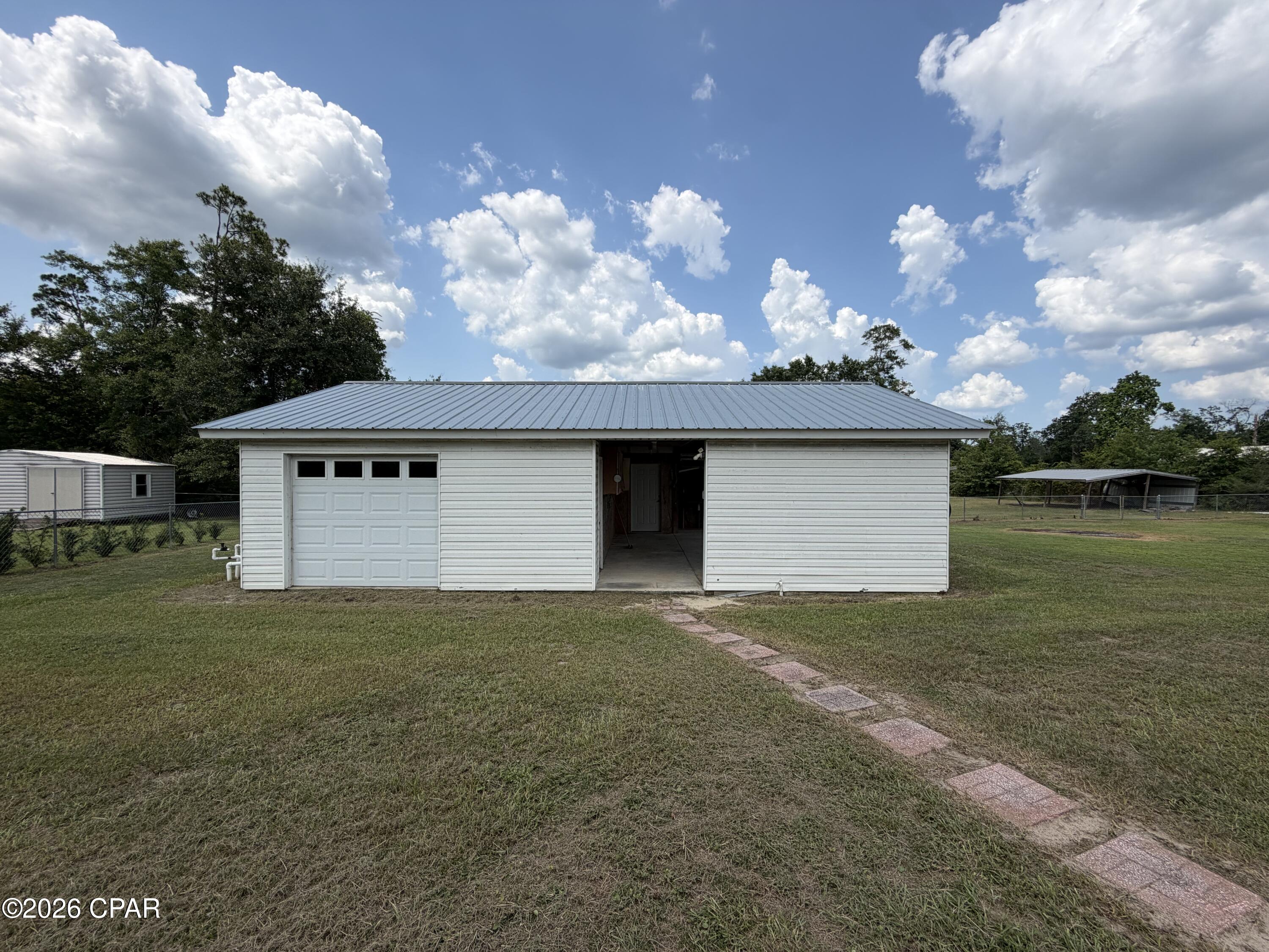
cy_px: 476
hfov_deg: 102.1
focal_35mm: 14
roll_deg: +0.2
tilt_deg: -1.9
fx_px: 513
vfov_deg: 85.7
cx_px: 634
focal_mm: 2.22
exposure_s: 1/1087
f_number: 2.2
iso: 20
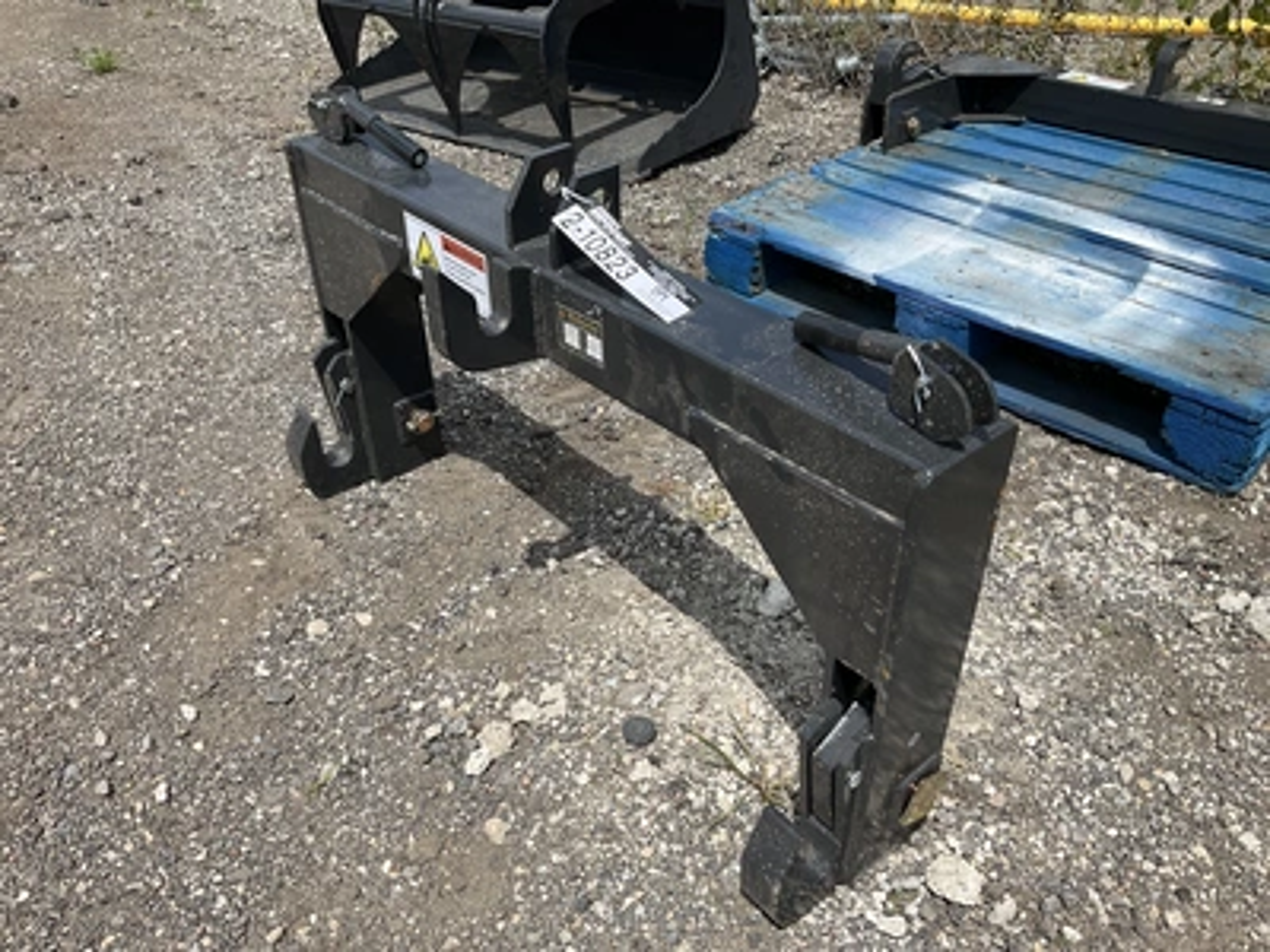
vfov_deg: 48.2
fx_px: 1064
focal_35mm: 29
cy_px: 476
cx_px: 635
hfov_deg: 61.7
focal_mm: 3
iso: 25
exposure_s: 1/1912
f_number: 1.8
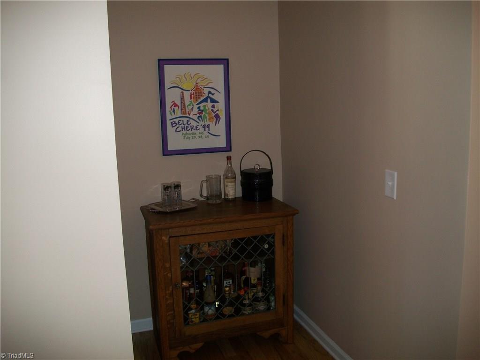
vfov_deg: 44.2
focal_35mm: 32
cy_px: 180
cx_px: 240
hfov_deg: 56.8
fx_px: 444
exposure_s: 1/30
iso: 80
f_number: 2.9
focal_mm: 5.7
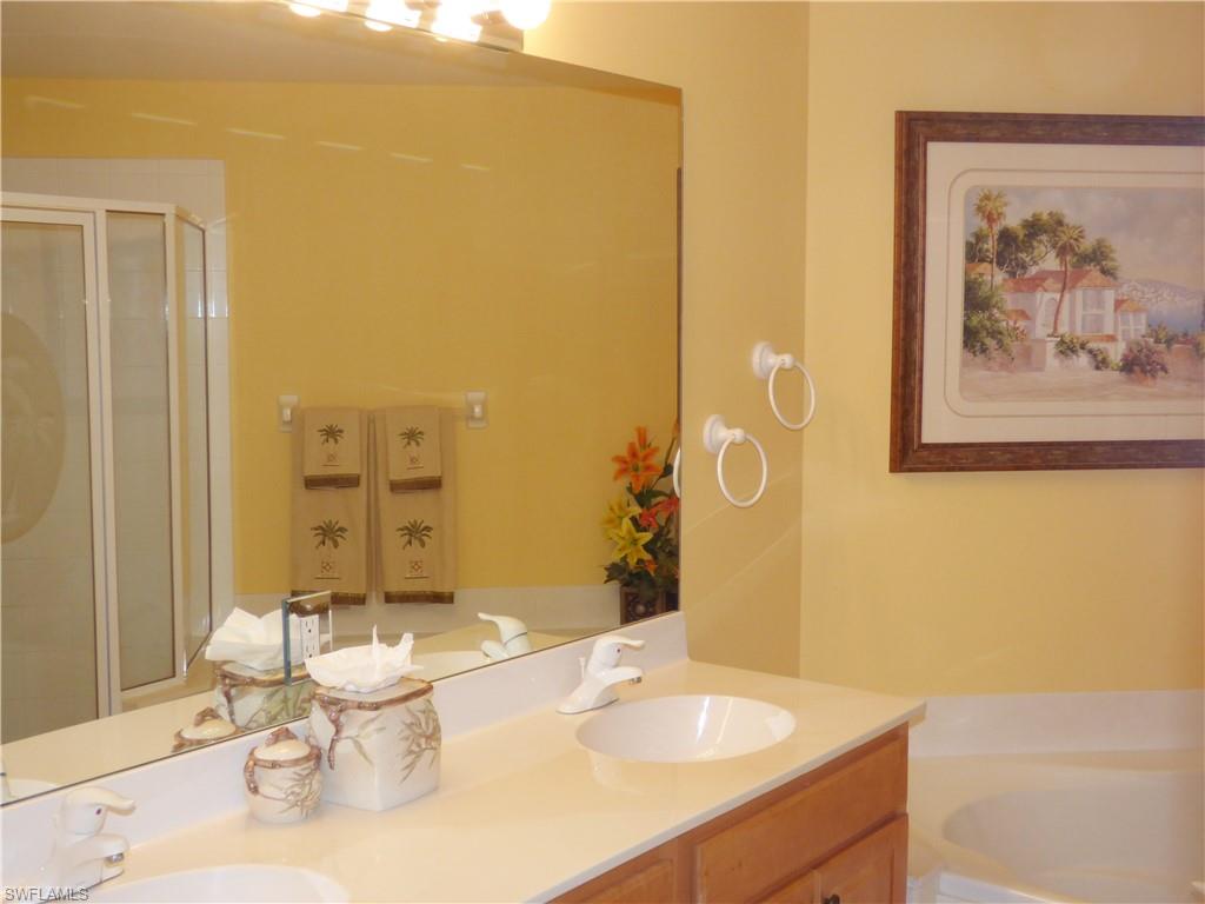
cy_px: 452
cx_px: 602
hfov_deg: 45.8
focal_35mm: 41
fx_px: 1427
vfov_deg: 35.1
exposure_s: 1/60
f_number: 3.6
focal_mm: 7.37
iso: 250
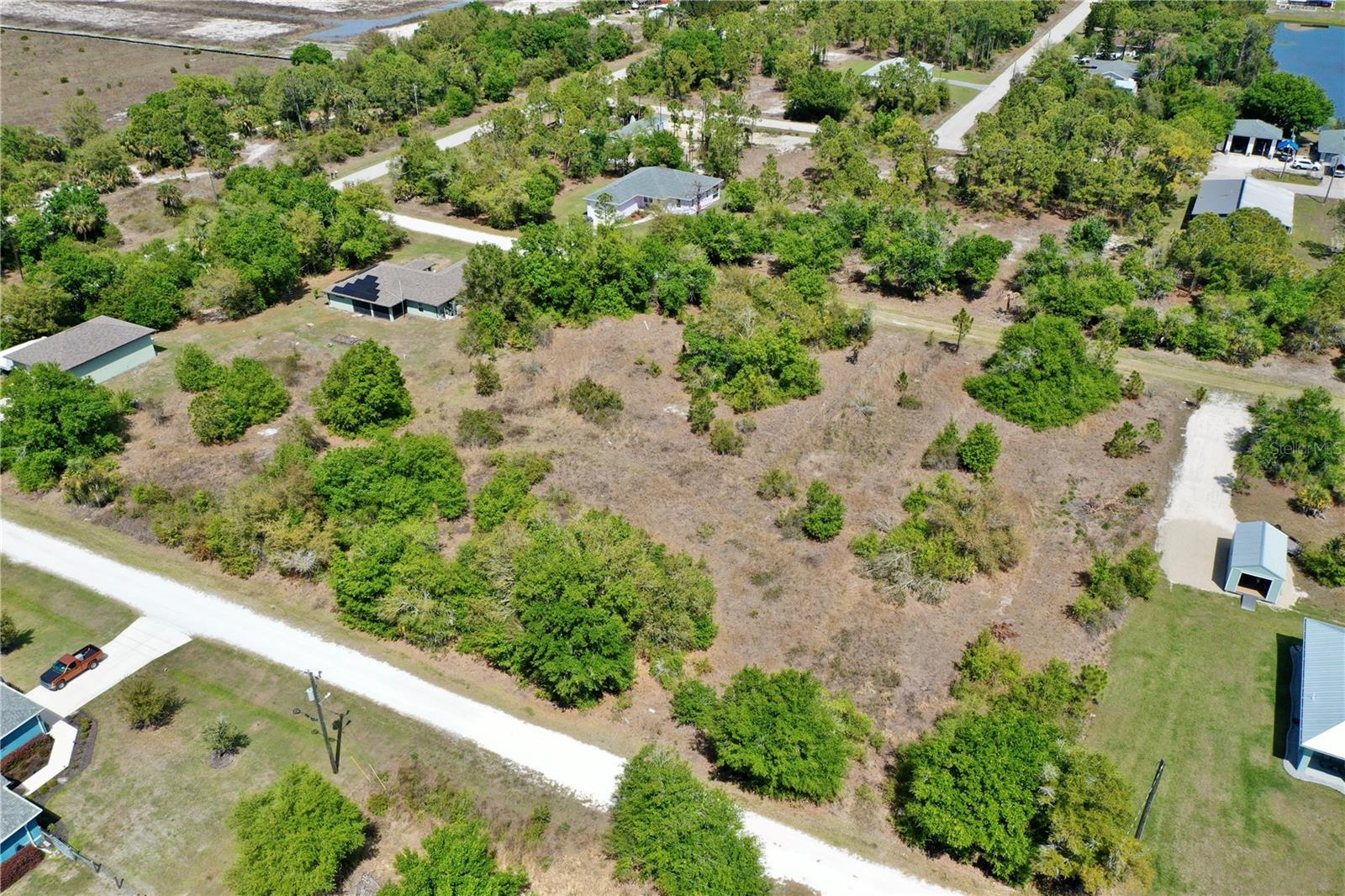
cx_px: 672
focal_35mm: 28
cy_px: 448
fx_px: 1046
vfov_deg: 46.4
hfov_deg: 65.5
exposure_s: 1/500
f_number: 5.6
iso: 100
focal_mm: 10.26
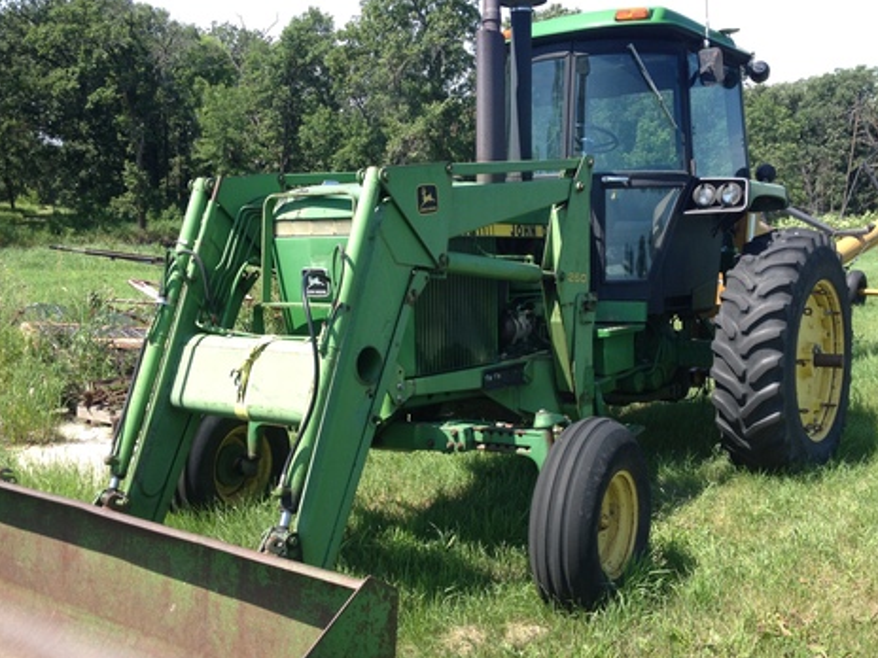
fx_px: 1040
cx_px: 477
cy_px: 352
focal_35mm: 41
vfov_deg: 35.1
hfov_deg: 45.7
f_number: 2.4
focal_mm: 4.28
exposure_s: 1/600
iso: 64
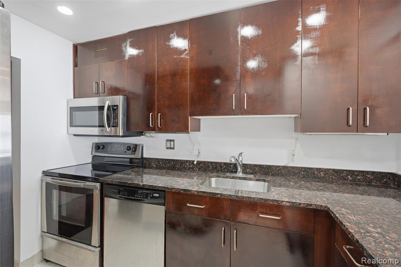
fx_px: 178
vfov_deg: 73.7
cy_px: 134
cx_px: 200
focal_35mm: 16
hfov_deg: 96.8
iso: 400
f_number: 8
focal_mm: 16
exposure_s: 1/40
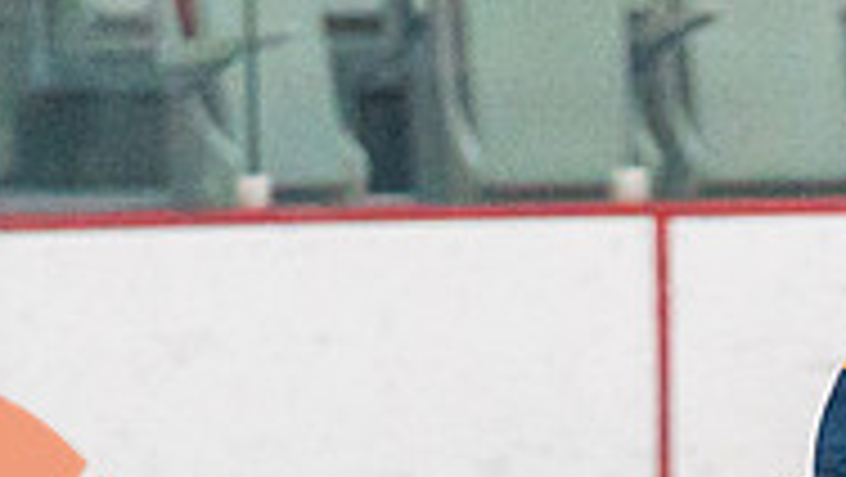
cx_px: 1049
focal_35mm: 1420
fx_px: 31872
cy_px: 977
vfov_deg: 0.9
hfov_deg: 1.5
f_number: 2.8
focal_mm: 200
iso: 3200
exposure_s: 1/1250
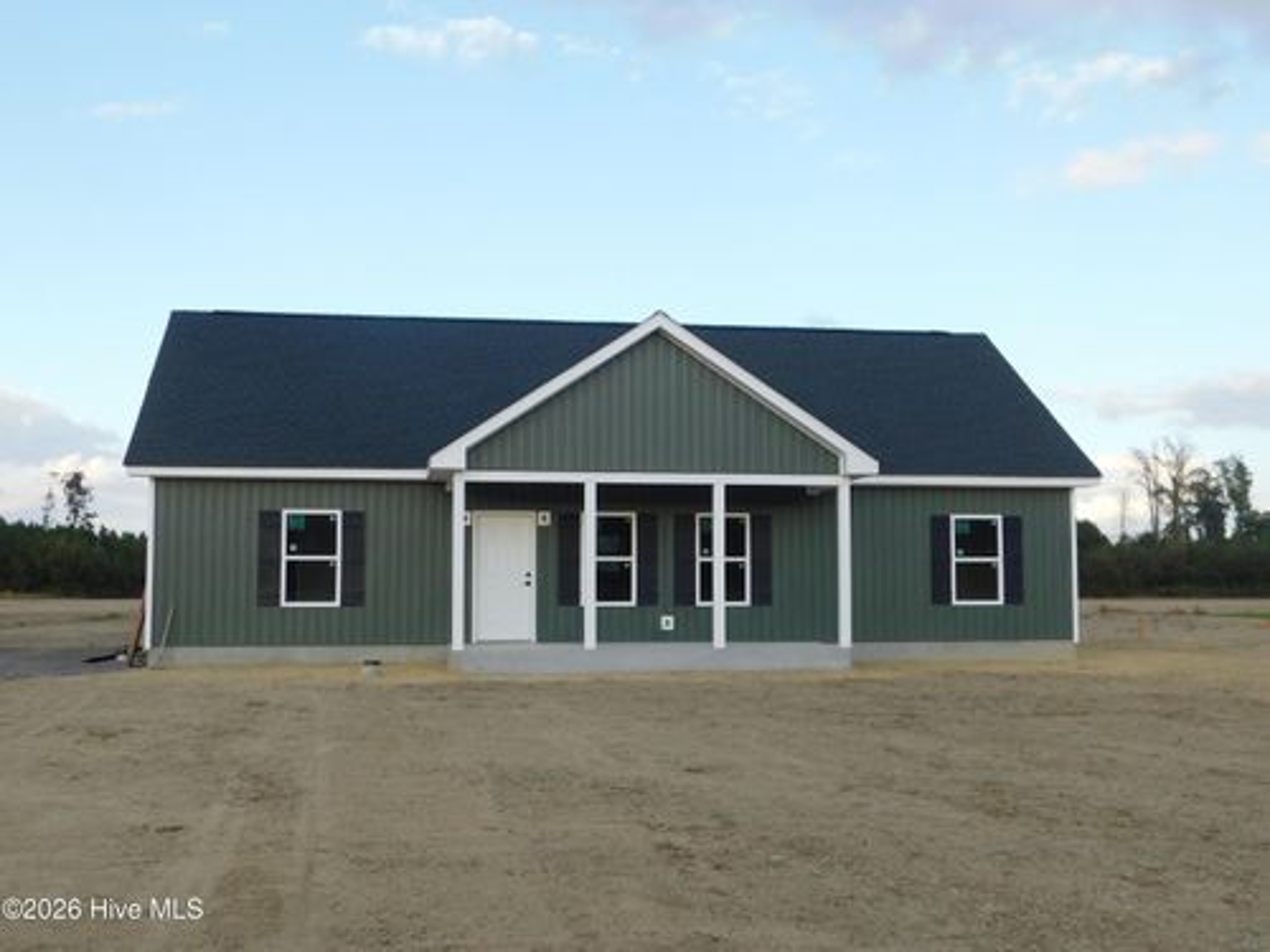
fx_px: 1468
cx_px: 635
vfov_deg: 36.0
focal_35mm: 40
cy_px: 476
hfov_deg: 46.8
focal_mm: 7.1
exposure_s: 1/400
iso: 125
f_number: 3.6
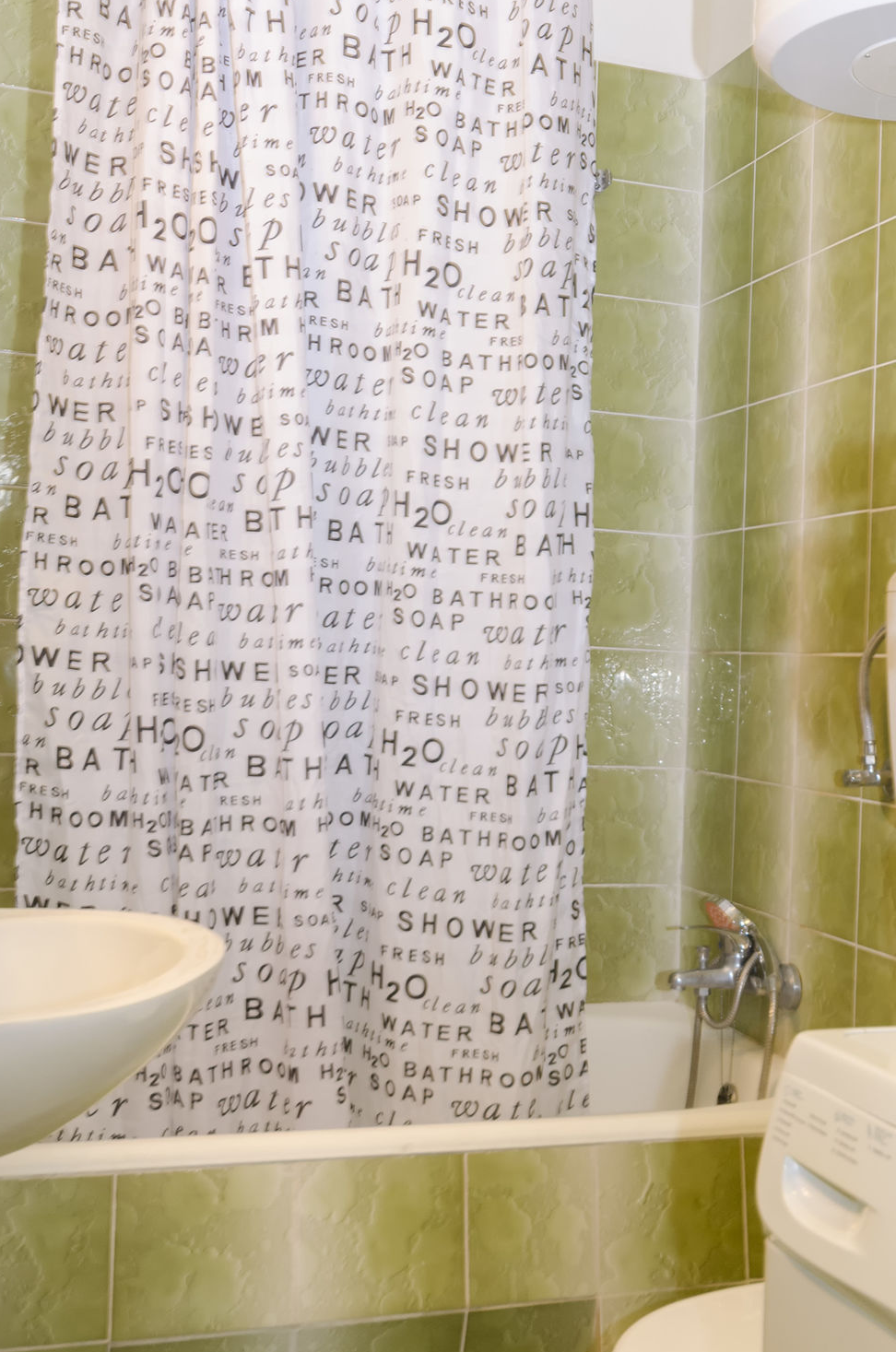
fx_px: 1610
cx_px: 623
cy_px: 629
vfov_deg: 45.5
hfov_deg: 30.8
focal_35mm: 43
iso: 500
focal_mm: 15
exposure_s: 1/15
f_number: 5
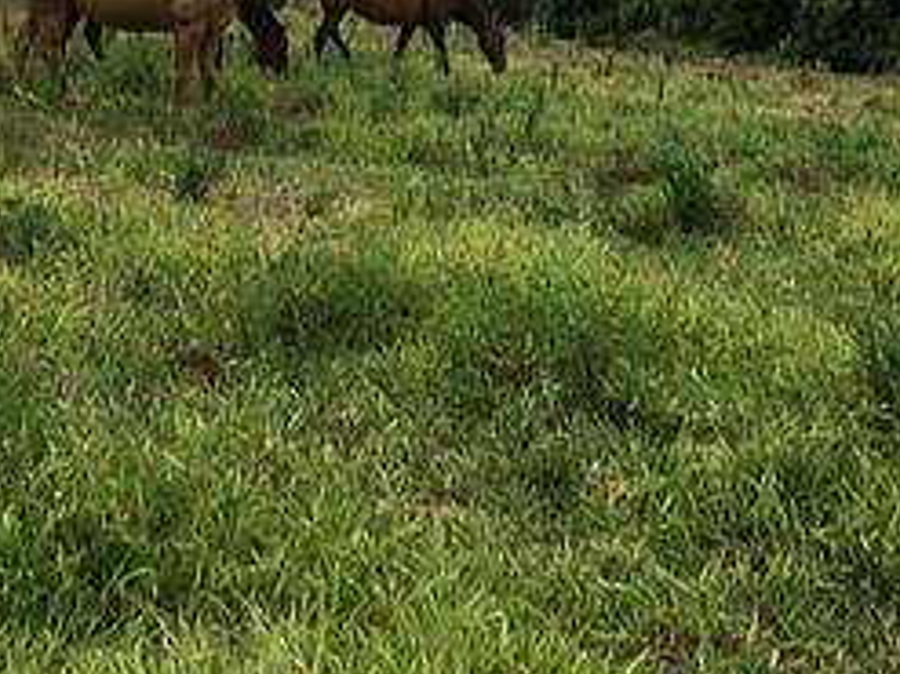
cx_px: 412
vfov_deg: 19.2
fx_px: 1897
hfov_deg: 26.7
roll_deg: -0.9
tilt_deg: -7.9
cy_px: -89
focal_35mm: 73
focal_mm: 4.15
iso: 32
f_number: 2.2
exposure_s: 1/100
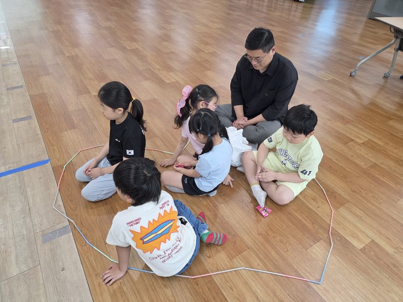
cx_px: 202
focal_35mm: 23
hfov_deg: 73.9
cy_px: 151
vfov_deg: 58.9
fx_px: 268
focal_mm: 6.3
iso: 200
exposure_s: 1/120
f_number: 1.7
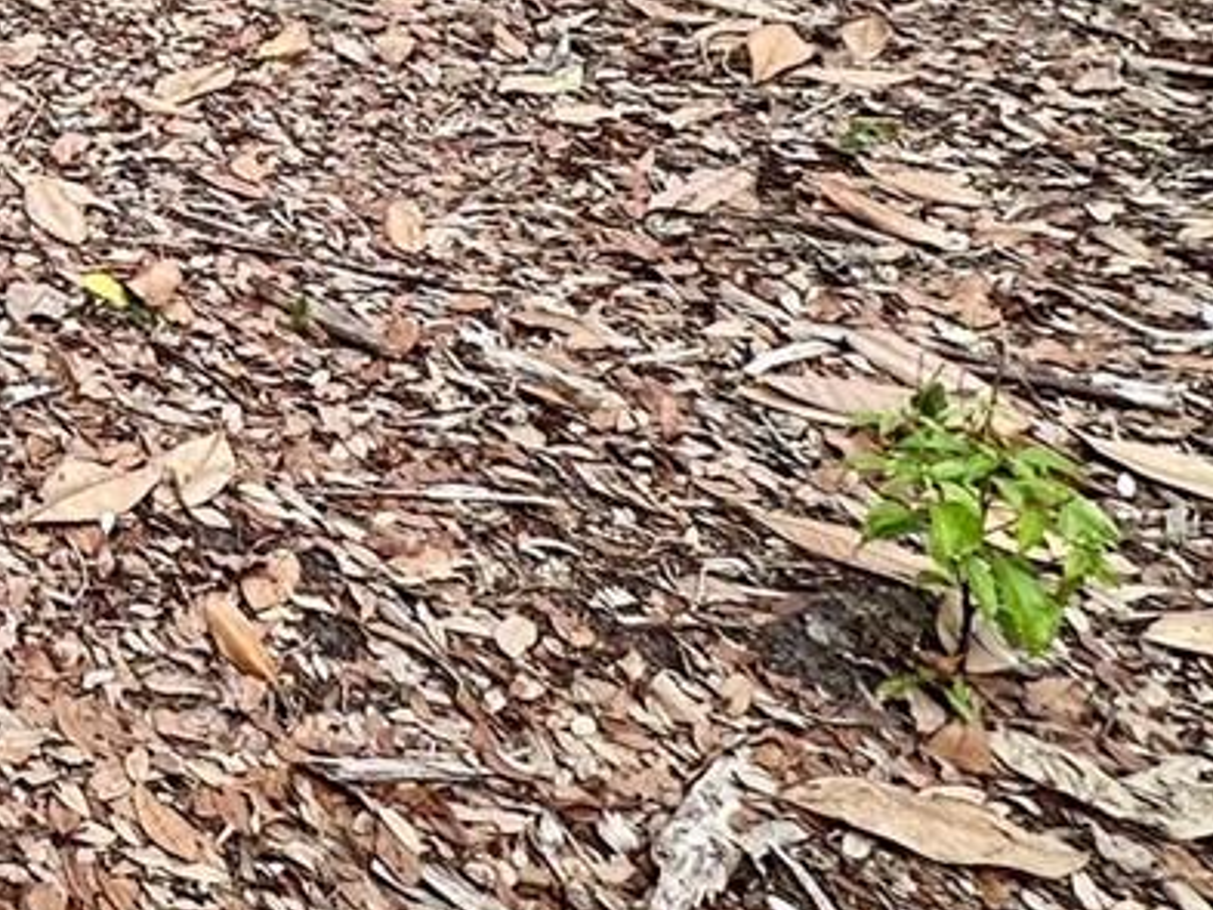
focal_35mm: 57
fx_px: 1998
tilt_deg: -9.4
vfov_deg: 21.9
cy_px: -404
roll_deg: -2.9
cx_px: -907
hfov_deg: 22.3
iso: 40
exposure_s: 1/206
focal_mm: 2.22
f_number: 2.2
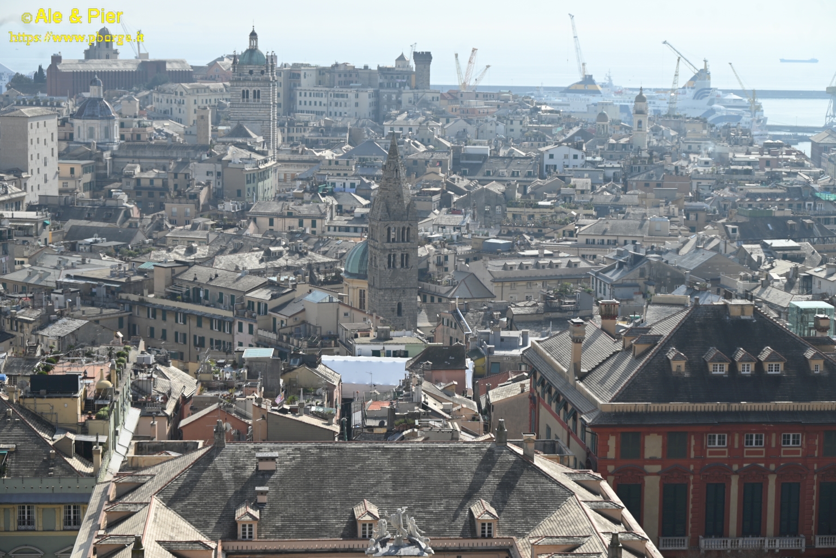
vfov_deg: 17.7
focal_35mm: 77
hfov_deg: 26.3
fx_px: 1789
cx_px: 418
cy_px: 279
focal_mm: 77
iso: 100
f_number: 7.1
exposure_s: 1/400
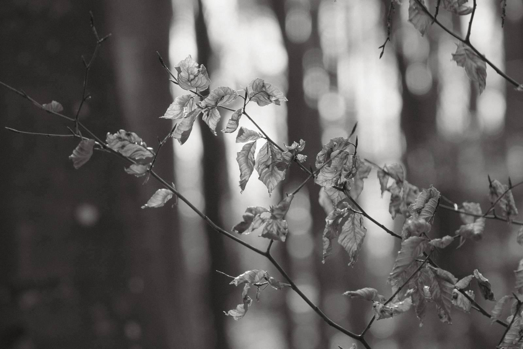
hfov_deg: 7.7
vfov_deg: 5.1
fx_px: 3879
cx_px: 262
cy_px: 174
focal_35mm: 267
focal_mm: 177.9
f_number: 6.4
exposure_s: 1/500
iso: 1250
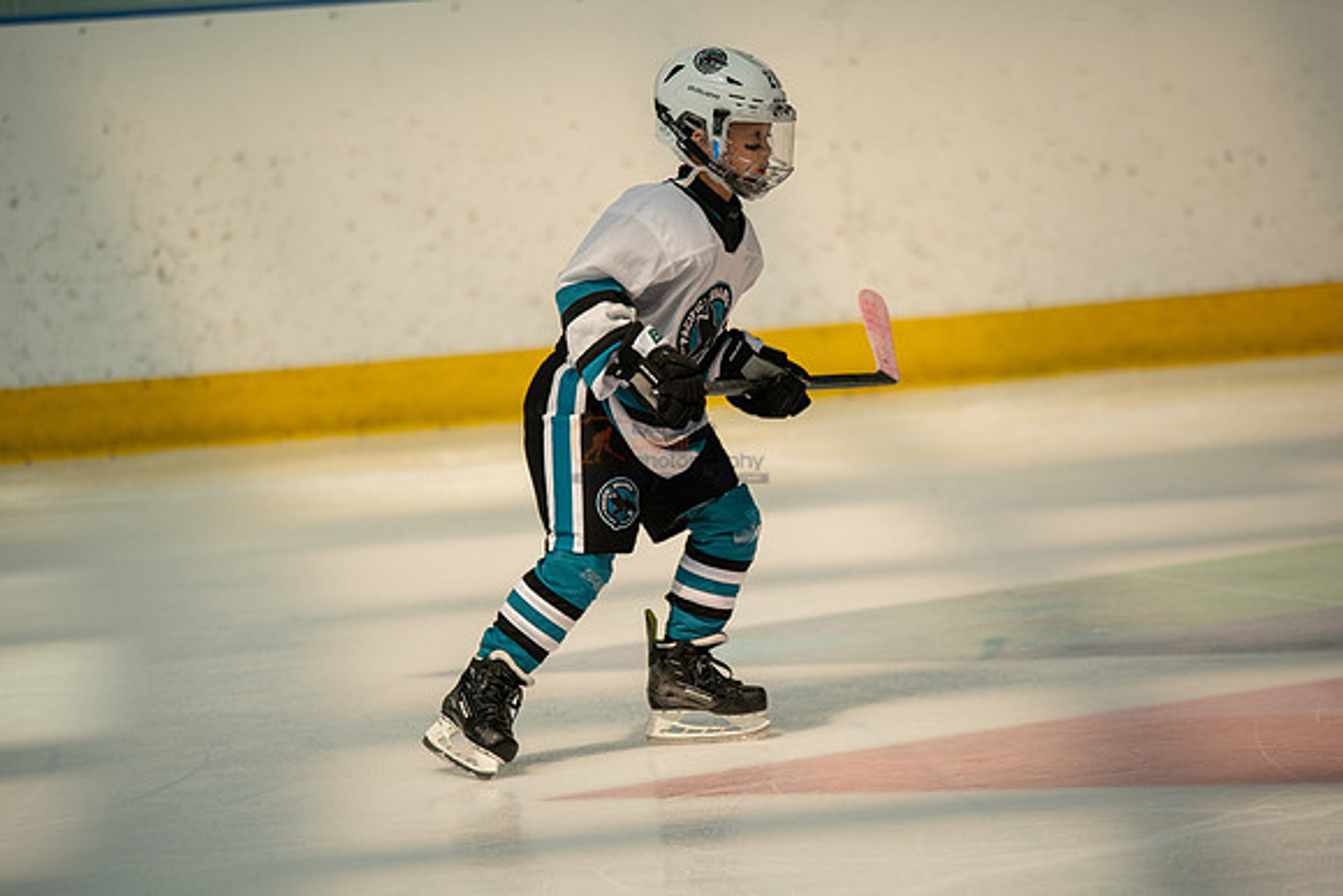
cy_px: 448
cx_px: 672
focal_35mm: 300
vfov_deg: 4.6
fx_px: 11194
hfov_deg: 6.9
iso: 1600
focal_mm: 300
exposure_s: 1/6400
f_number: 3.2
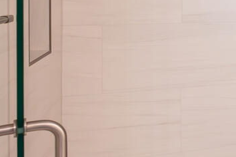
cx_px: 439
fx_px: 420
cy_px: -31
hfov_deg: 20.5
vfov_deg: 19.9
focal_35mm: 64
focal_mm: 14
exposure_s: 1/50
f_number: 5
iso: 640
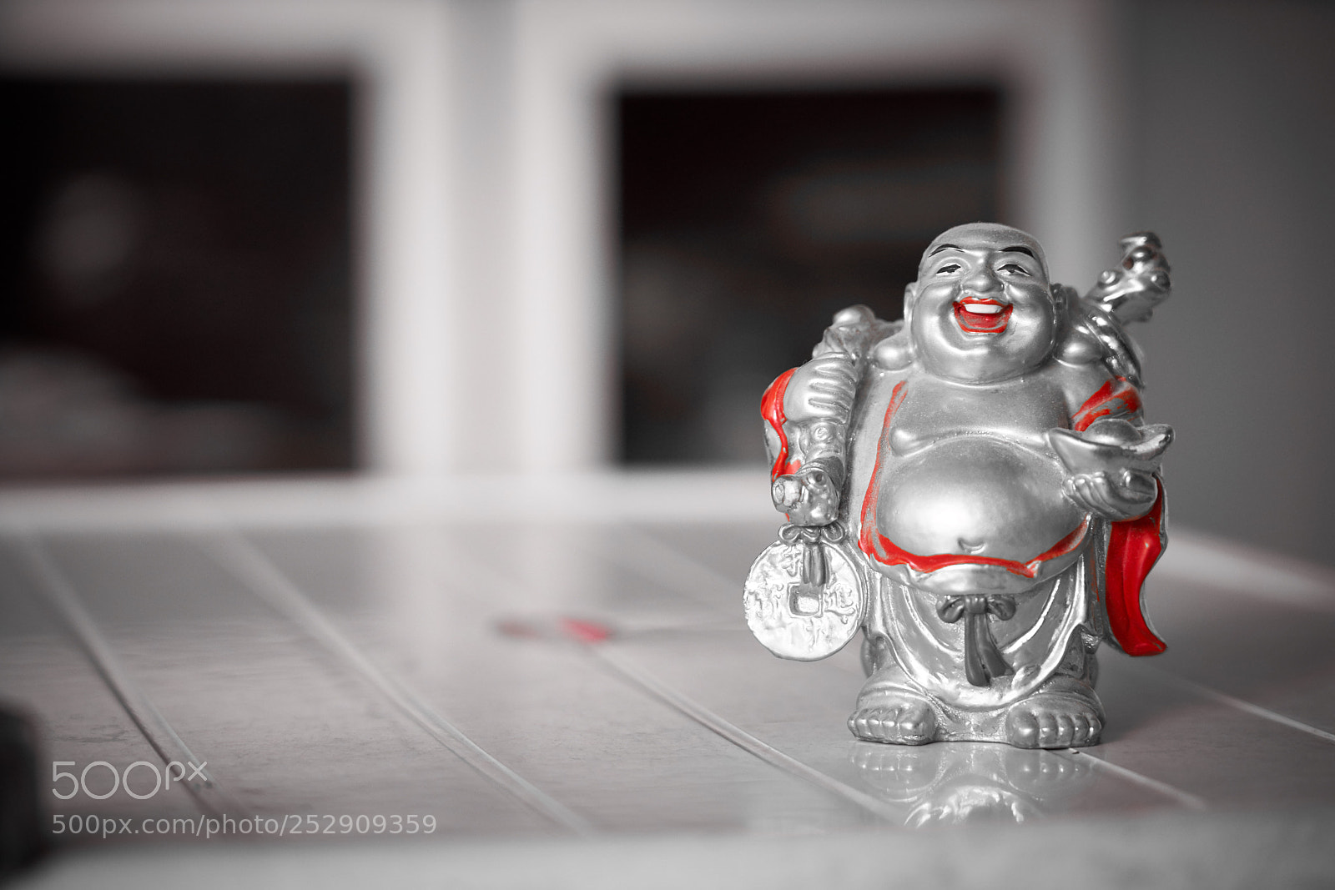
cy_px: 445
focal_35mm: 105
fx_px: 3894
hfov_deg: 19.5
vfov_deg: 13.0
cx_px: 668
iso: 1600
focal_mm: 105
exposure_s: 1/100
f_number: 4
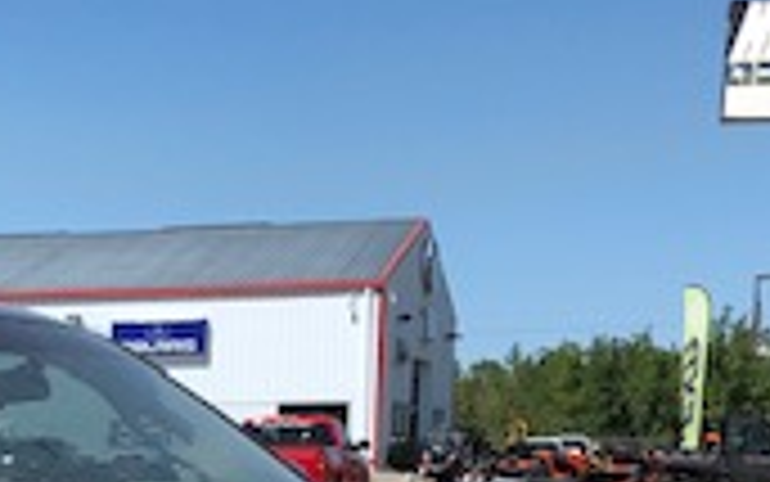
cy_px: 739
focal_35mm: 111
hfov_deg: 17.7
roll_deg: +0.7
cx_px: -207
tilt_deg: -5.9
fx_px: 2330
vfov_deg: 11.3
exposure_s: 1/2825
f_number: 1.8
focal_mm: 4
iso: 20
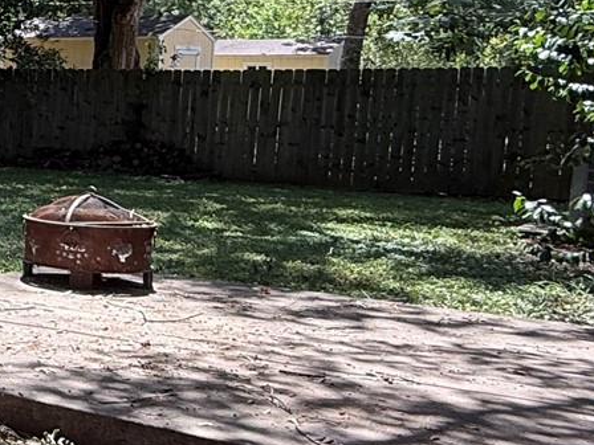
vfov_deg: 22.8
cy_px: 154
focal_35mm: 64
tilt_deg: -4.0
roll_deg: -1.4
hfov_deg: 21.6
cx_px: -430
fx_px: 1098
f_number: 2.2
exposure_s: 1/328
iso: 64
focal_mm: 2.22
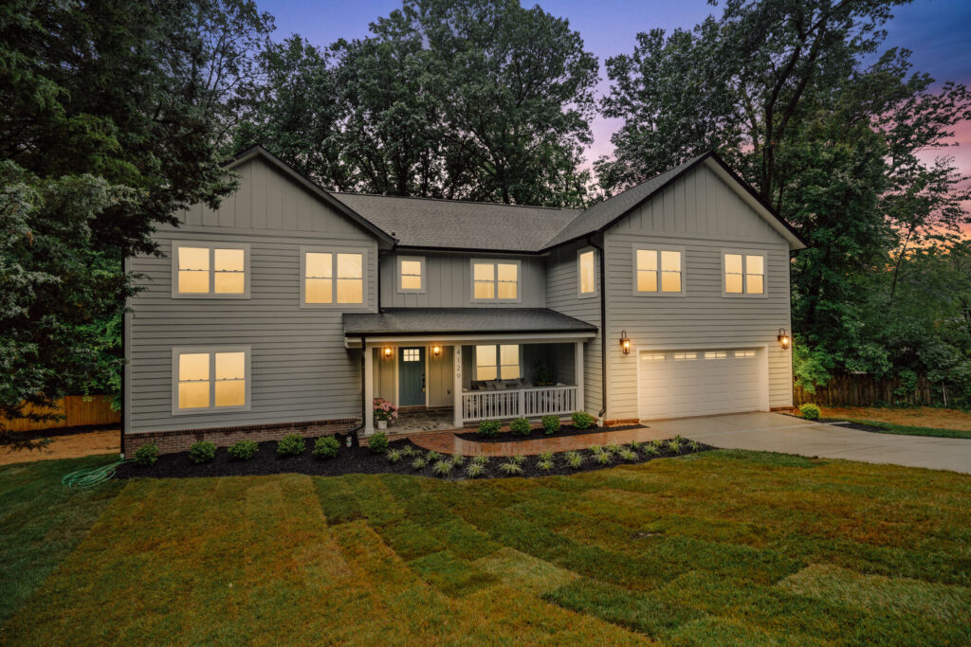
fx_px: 472
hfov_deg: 91.6
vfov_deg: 68.9
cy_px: 324
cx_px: 486
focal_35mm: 18
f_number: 8
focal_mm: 17.5
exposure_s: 1/60
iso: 400
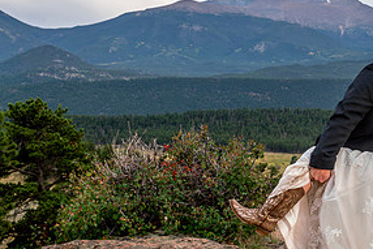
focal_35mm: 71
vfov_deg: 19.1
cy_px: 174
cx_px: 365
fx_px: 736
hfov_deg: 27.0
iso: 100
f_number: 6.3
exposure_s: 1/80
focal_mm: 35
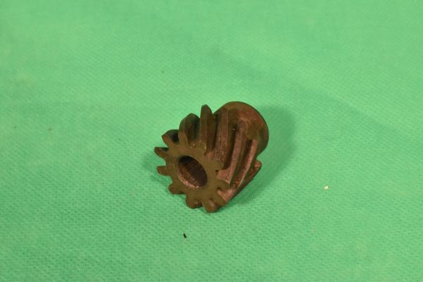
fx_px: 969
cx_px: 212
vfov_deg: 16.6
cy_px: 141
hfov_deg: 24.6
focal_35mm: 82
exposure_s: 1/100
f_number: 18
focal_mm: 55
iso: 2500
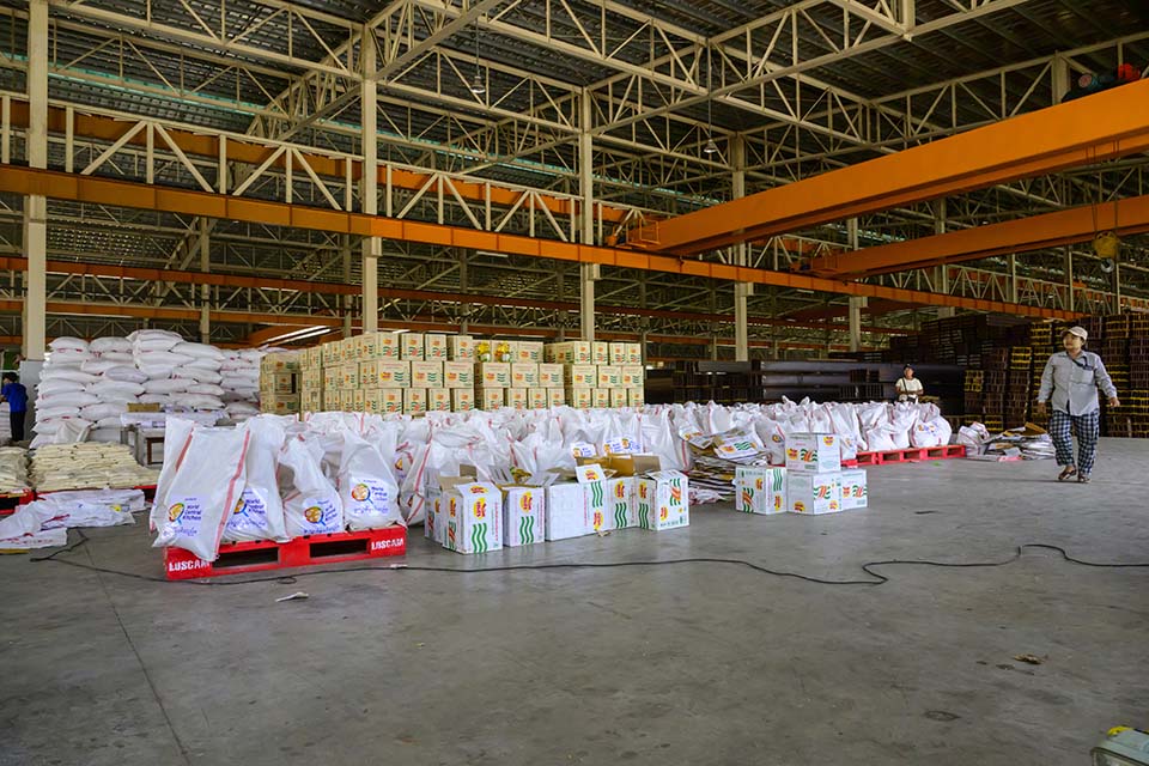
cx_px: 574
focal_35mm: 24
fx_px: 766
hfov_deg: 73.7
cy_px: 383
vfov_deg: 53.1
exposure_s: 1/250
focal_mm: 24
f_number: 8
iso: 2200
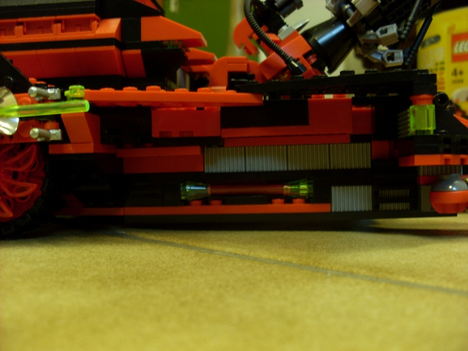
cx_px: 234
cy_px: 176
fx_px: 514
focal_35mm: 38
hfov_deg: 49.0
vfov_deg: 37.7
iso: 80
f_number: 3
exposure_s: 1/4
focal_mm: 6.3
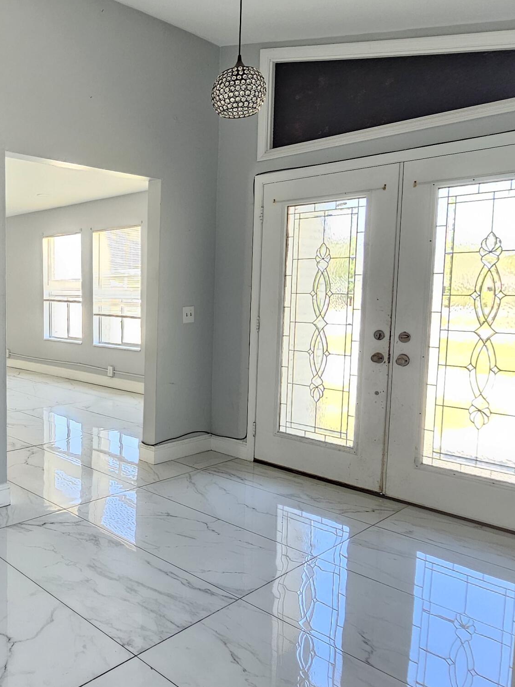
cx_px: 70
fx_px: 516
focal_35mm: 26
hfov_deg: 48.5
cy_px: 336
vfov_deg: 67.3
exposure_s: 1/60
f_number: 2.2
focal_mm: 2.2
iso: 125
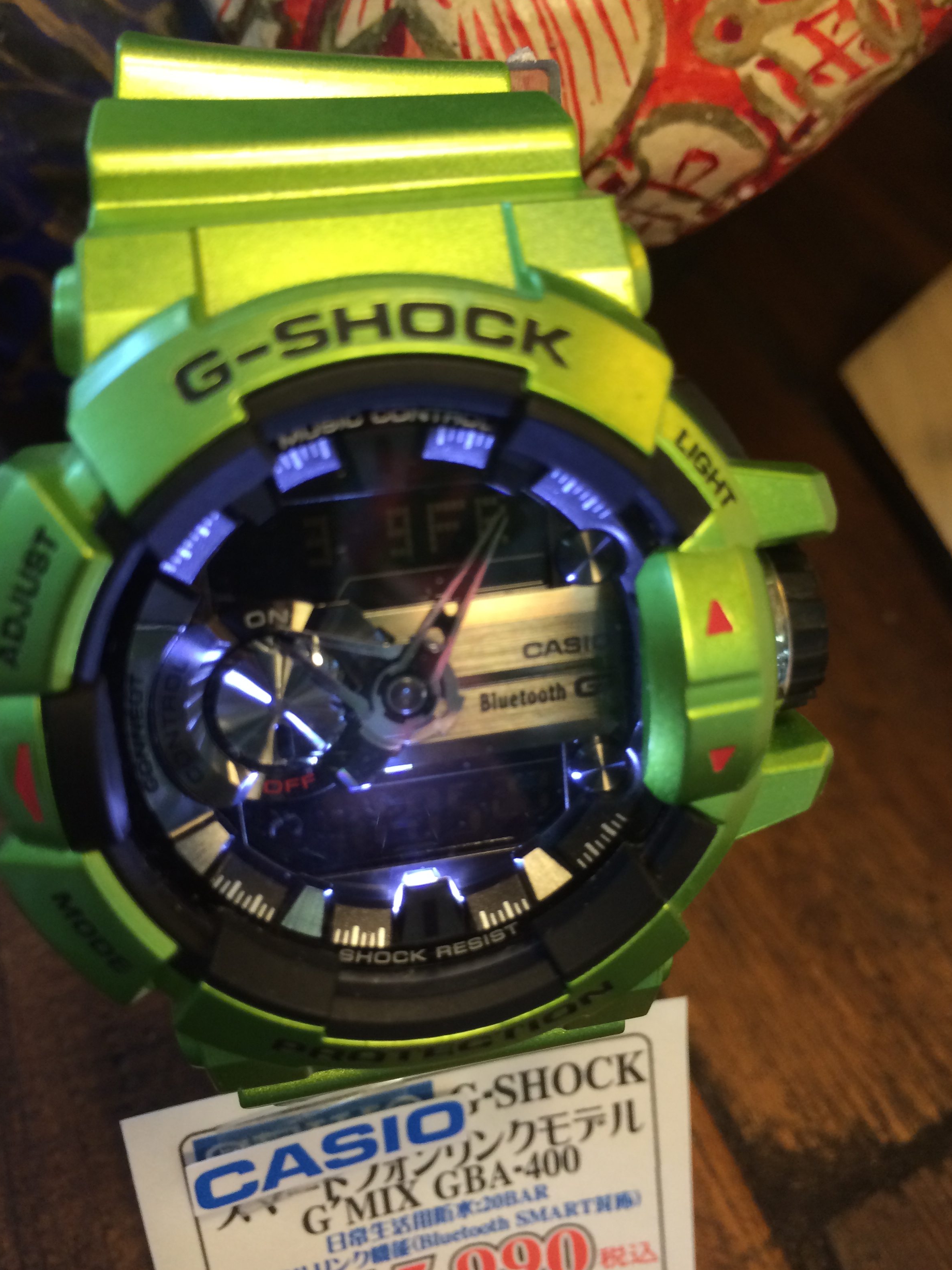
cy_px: 630
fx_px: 1100
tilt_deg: -54.4
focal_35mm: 30
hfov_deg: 46.8
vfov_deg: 60.0
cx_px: 469
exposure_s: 1/33
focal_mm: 4.15
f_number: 2.2
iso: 64
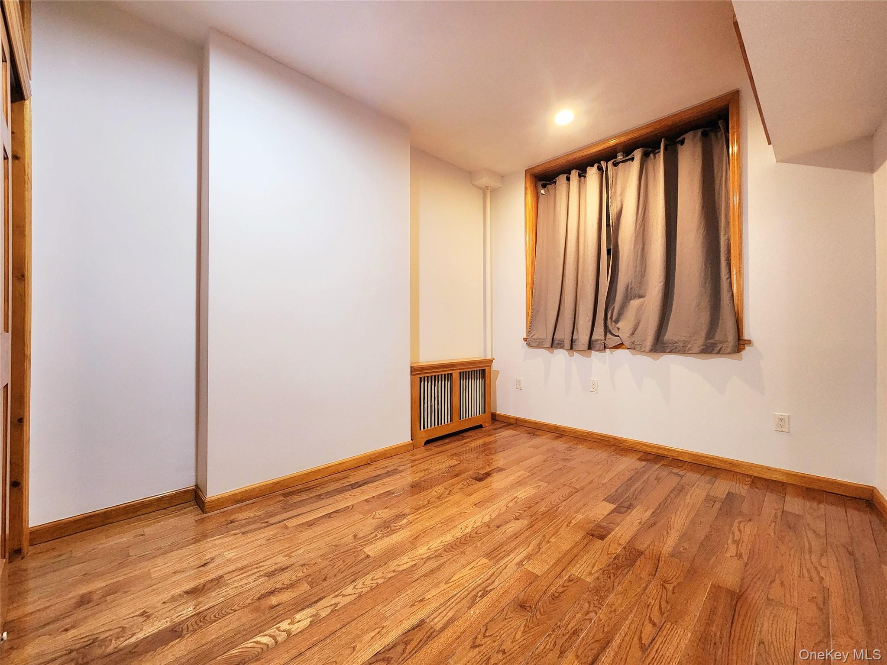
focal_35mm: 13
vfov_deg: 89.9
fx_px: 333
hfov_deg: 106.2
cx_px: 444
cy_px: 332
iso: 640
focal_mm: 2.2
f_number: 2.2
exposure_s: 1/30
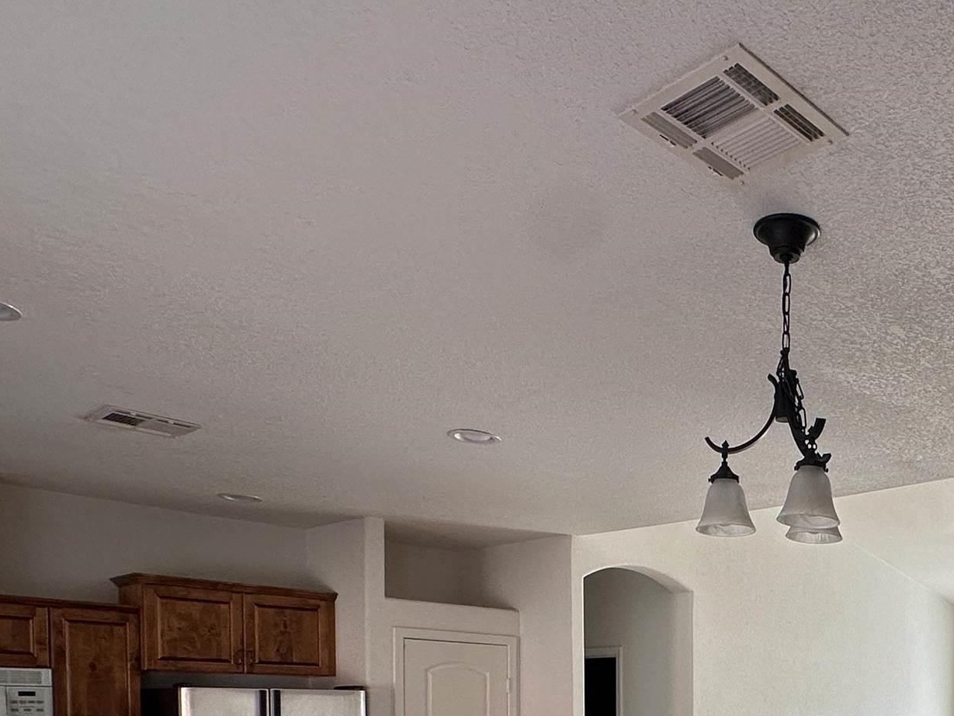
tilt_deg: -3.1
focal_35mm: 35
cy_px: 757
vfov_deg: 35.7
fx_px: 965
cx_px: 818
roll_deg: -0.2
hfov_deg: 48.3
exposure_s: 1/99
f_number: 2.2
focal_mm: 2.22
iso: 50
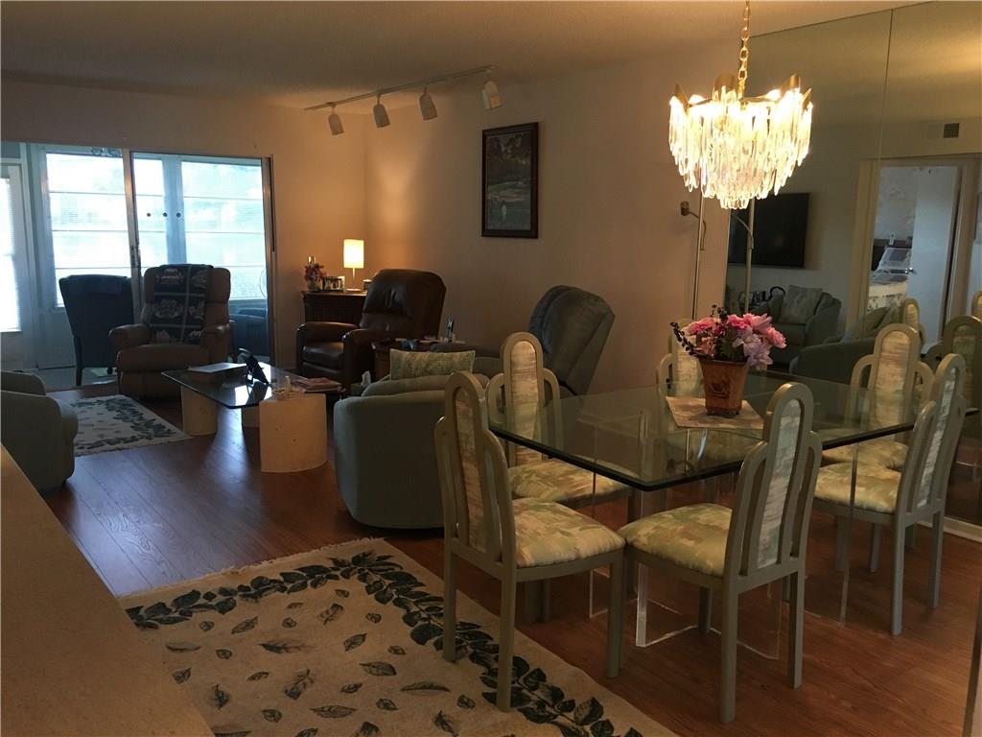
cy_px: 368
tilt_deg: -8.4
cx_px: 491
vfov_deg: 48.2
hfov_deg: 61.7
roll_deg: -1.3
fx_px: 823
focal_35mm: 29
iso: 200
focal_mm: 4.15
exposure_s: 1/30
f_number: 2.2
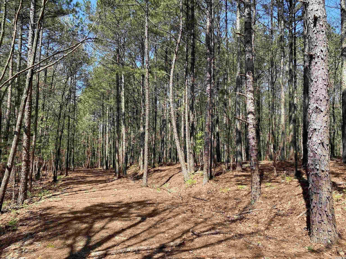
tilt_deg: +3.8
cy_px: 130
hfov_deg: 67.3
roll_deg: -1.3
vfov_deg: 53.1
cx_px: 173
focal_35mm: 26
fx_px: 260
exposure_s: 1/799
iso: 32
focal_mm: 4.25
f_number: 1.8
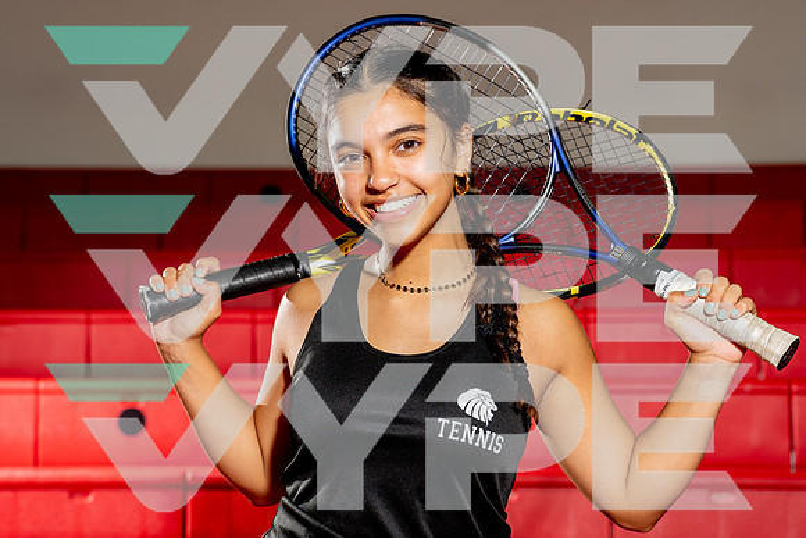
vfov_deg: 14.0
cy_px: 317
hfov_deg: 20.9
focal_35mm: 98
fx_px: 2189
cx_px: 374
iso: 80
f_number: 4
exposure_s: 1/250
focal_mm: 70
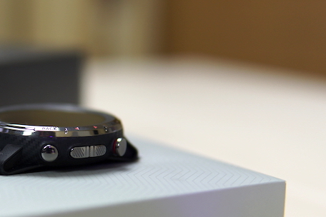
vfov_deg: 17.9
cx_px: 56
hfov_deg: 26.1
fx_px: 688
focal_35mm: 76
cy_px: 159
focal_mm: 30
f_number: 2
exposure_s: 1/25
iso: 100
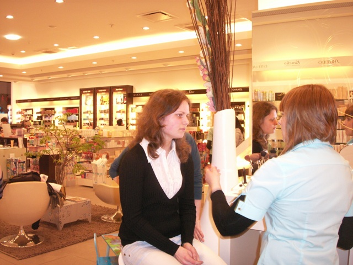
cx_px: 176
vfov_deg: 38.7
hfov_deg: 50.1
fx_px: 377
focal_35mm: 37
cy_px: 132
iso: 160
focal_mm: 7.7
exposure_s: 1/40
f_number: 3.5
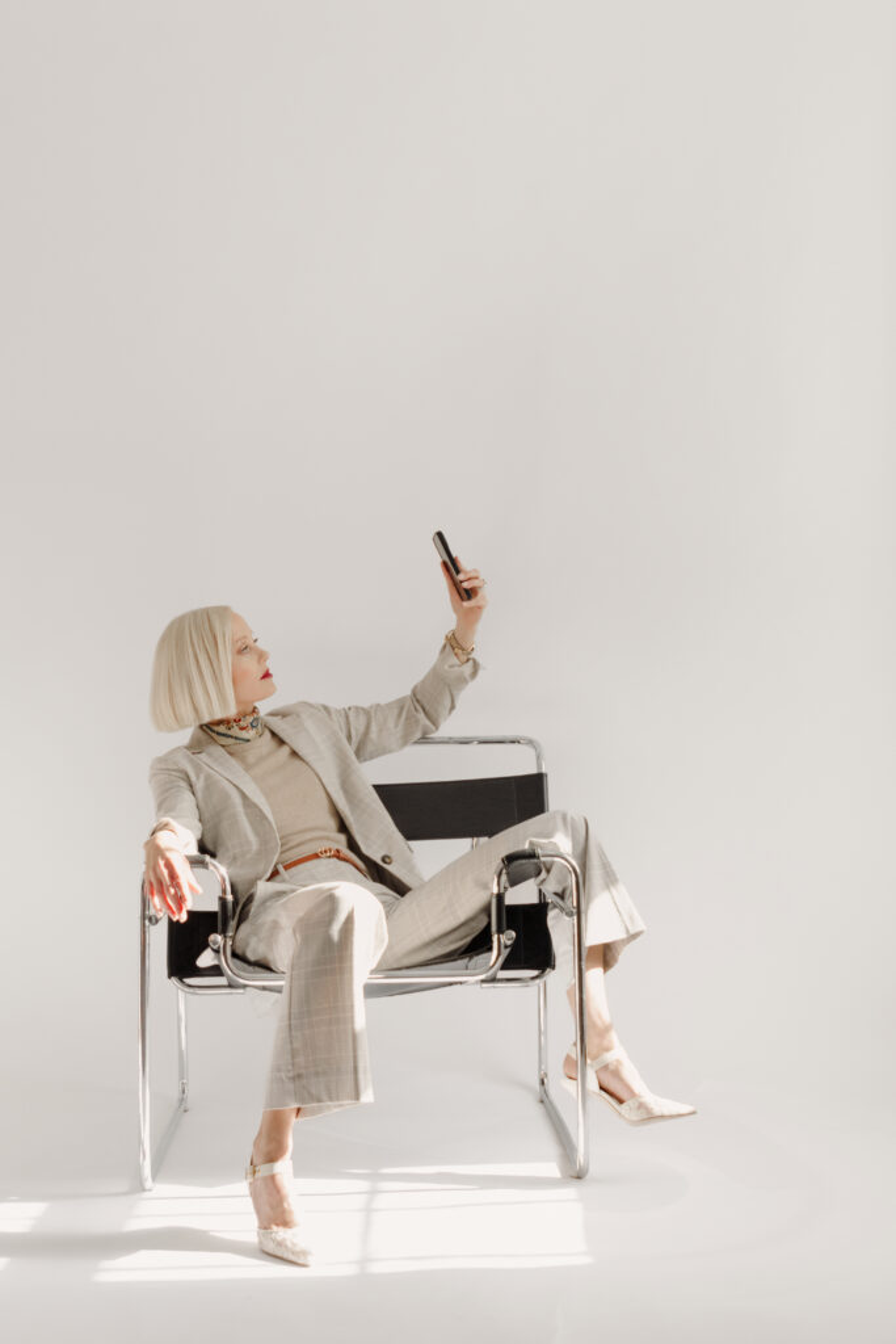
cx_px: 448
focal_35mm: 45
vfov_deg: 43.6
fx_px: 1679
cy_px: 672
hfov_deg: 29.9
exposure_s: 1/250
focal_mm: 30
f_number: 5.6
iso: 500
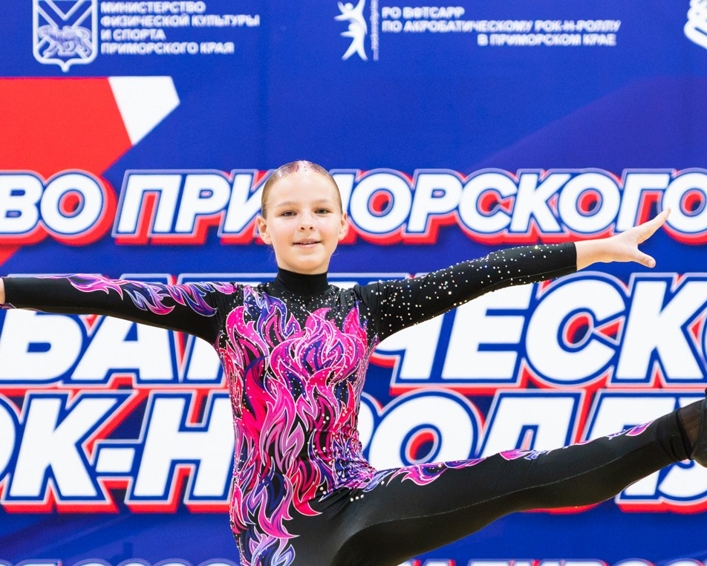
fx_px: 3830
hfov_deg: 10.5
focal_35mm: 183
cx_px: 290
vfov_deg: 8.4
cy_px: 478
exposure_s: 1/640
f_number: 2.8
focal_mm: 70
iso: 3200
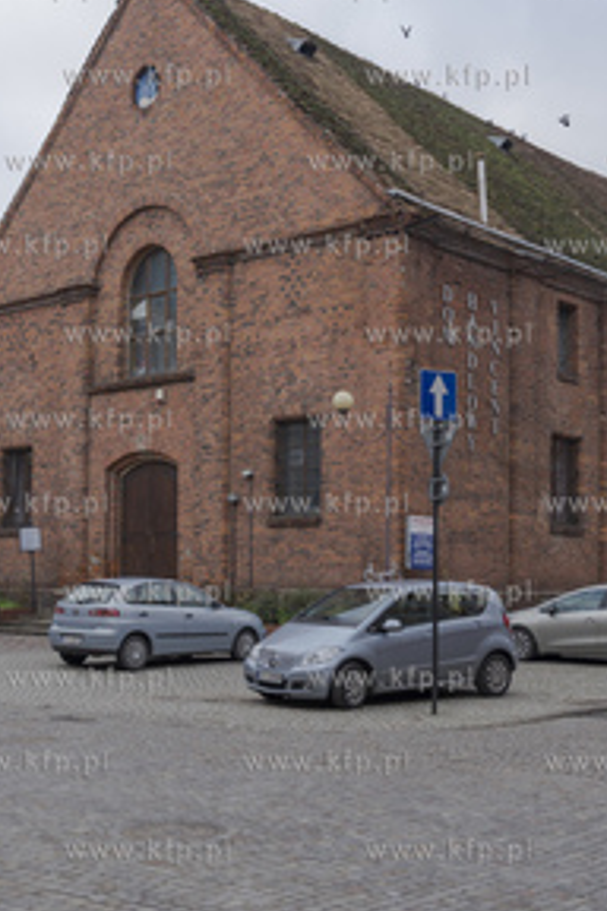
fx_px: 1264
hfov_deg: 27.0
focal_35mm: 50
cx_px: 349
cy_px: 329
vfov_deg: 39.3
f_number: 3.2
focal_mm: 36
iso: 400
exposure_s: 1/1000
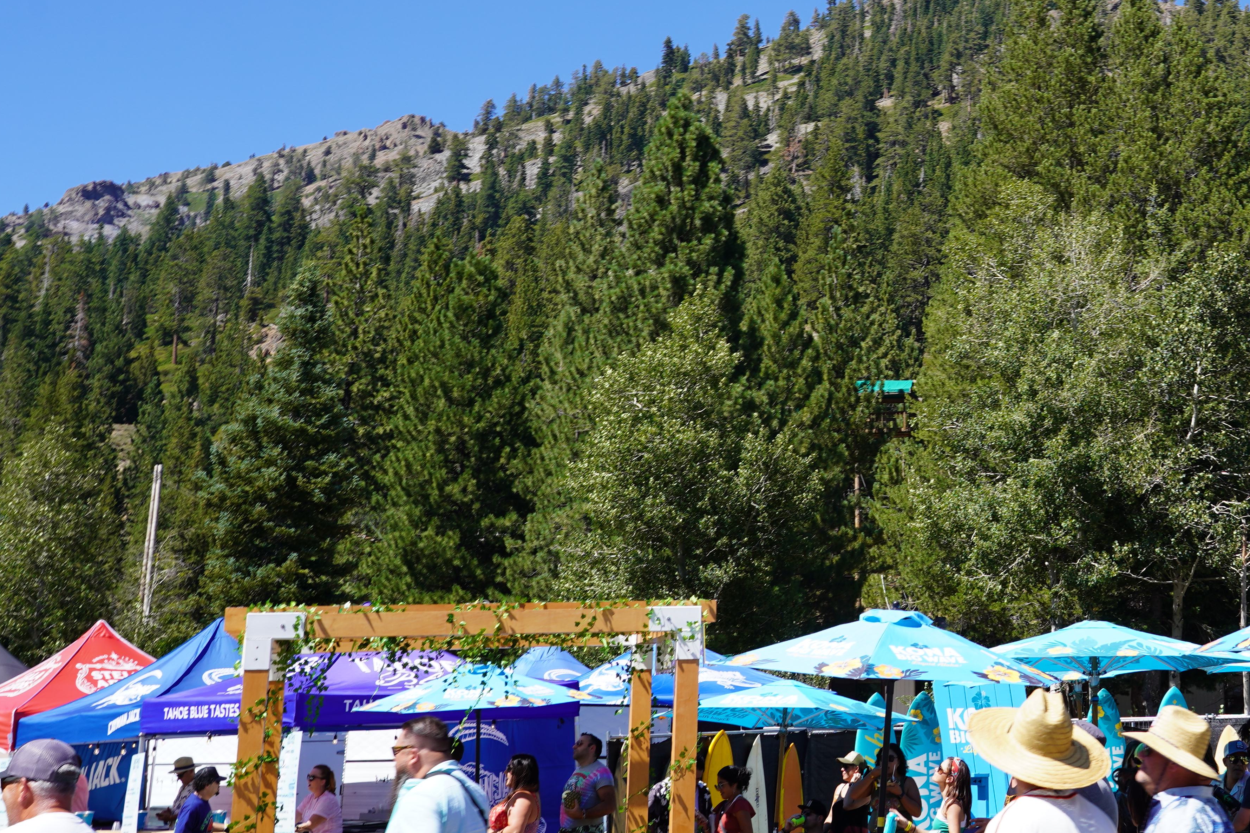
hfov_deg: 32.8
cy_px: 152
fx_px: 2049
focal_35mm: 59
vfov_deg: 22.6
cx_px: 1038
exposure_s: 1/125
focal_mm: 35
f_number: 9
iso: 100
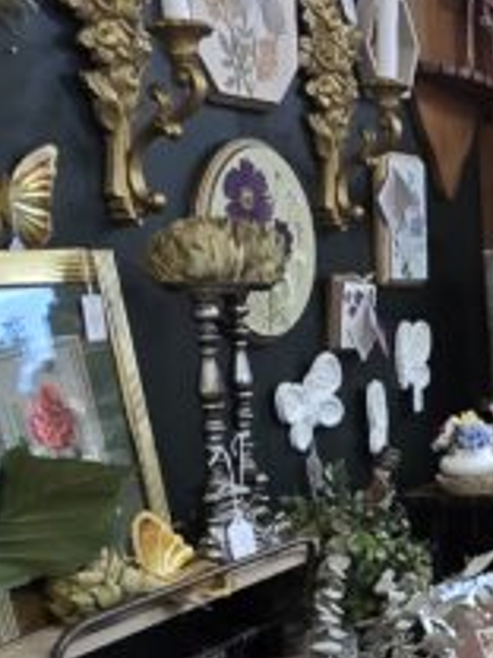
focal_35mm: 64
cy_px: 535
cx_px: 708
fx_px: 1215
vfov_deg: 29.5
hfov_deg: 20.2
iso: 200
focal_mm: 2.2
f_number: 2.2
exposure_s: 1/60
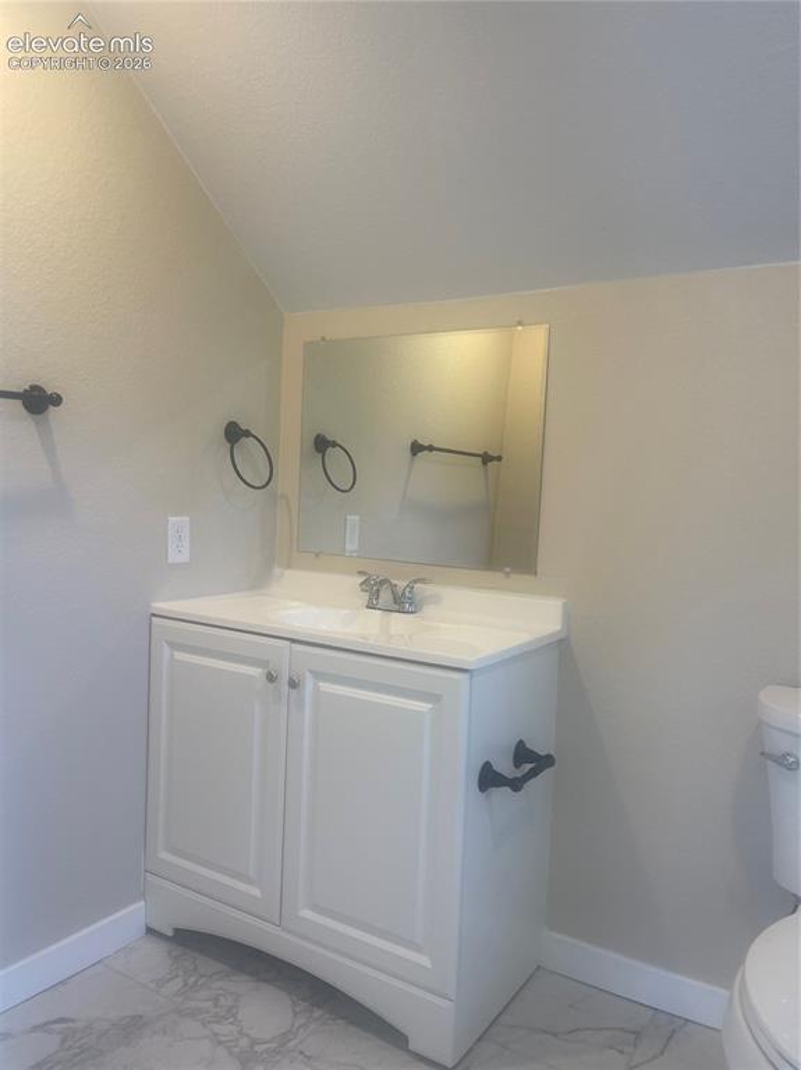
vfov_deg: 69.4
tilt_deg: -5.3
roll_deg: -1.1
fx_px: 772
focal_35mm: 25
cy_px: 535
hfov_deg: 54.8
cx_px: 400
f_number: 1.6
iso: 80
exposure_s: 1/120
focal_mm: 5.1
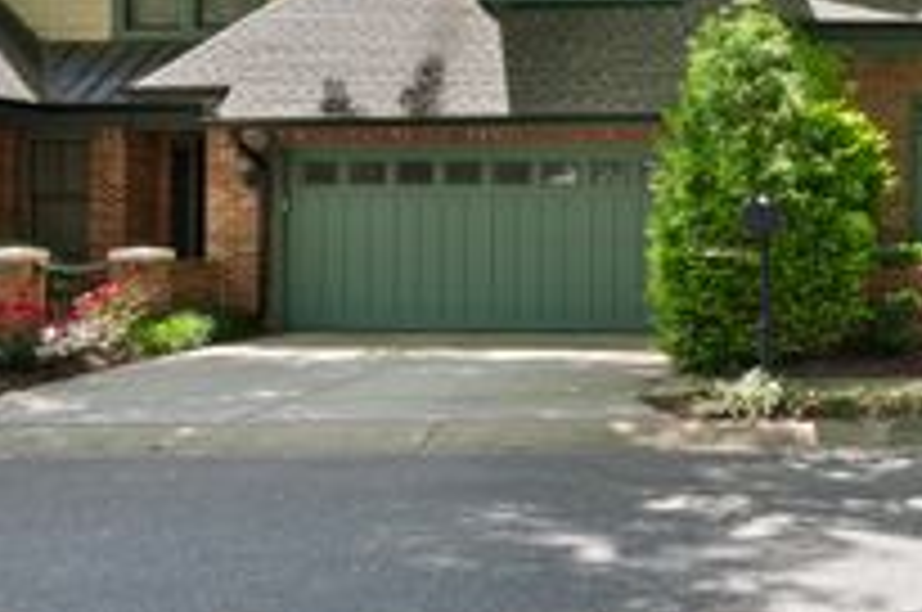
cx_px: 760
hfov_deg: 42.2
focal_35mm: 44
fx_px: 1125
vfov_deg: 30.2
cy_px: 205
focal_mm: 18
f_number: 7.1
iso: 200
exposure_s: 1/30
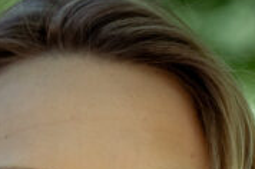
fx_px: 3337
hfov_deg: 4.4
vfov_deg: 2.9
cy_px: 422
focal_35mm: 472
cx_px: 133
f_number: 2.8
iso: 160
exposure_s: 1/250
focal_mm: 77
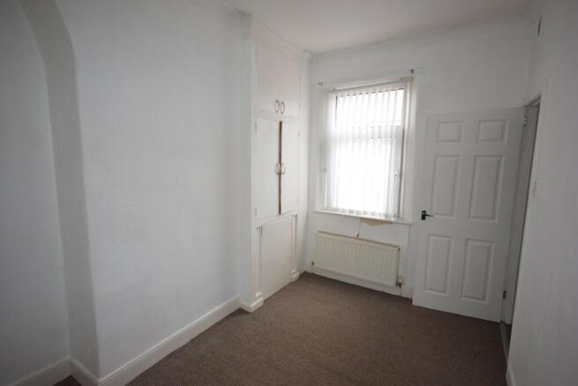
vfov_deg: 69.7
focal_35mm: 17
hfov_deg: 92.4
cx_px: 289
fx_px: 277
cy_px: 193
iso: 800
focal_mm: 11.5
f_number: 5.6
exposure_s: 1/125
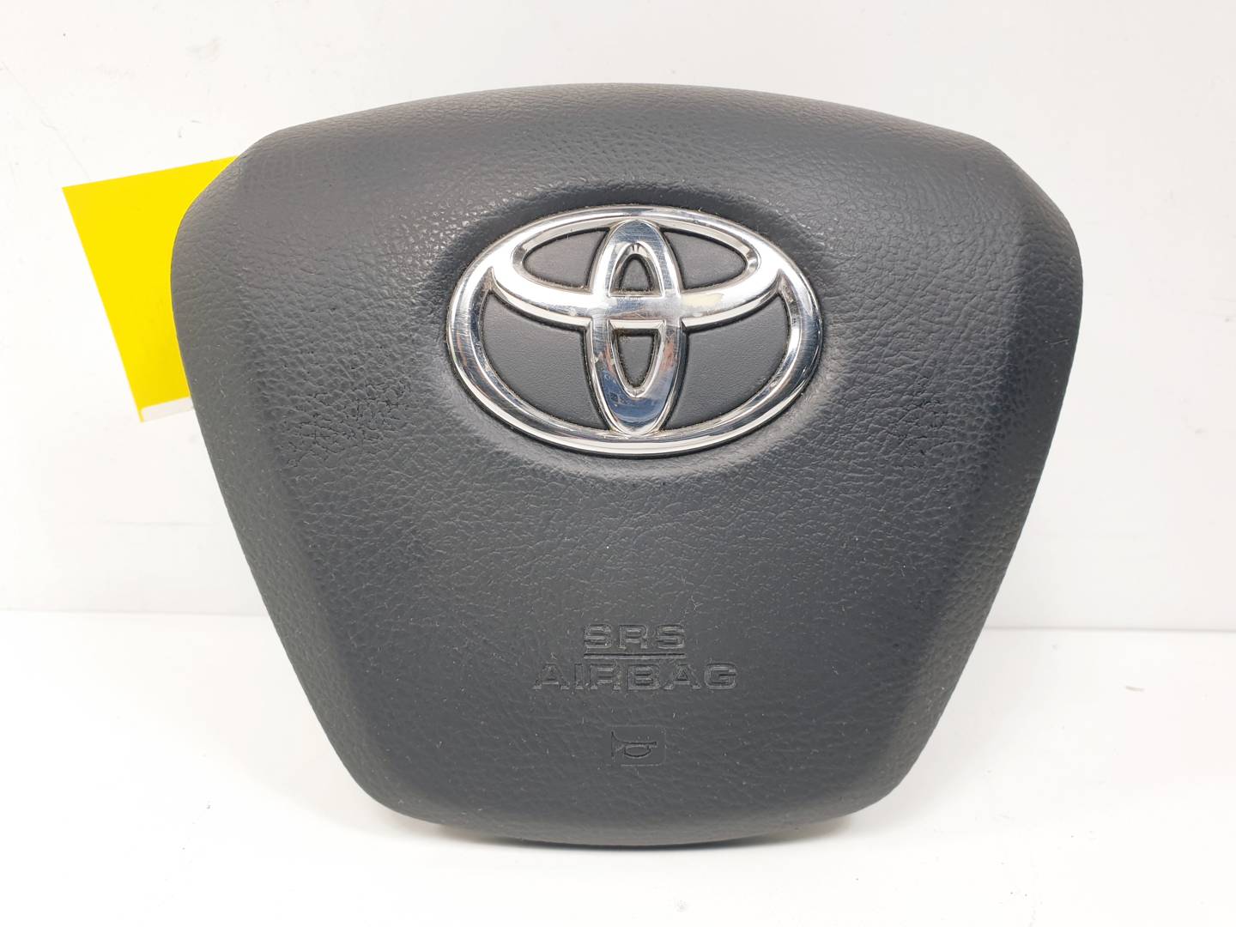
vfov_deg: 53.1
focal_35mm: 26
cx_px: 618
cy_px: 464
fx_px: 928
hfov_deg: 67.3
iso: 50
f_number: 2.4
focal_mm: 4.3
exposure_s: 1/120
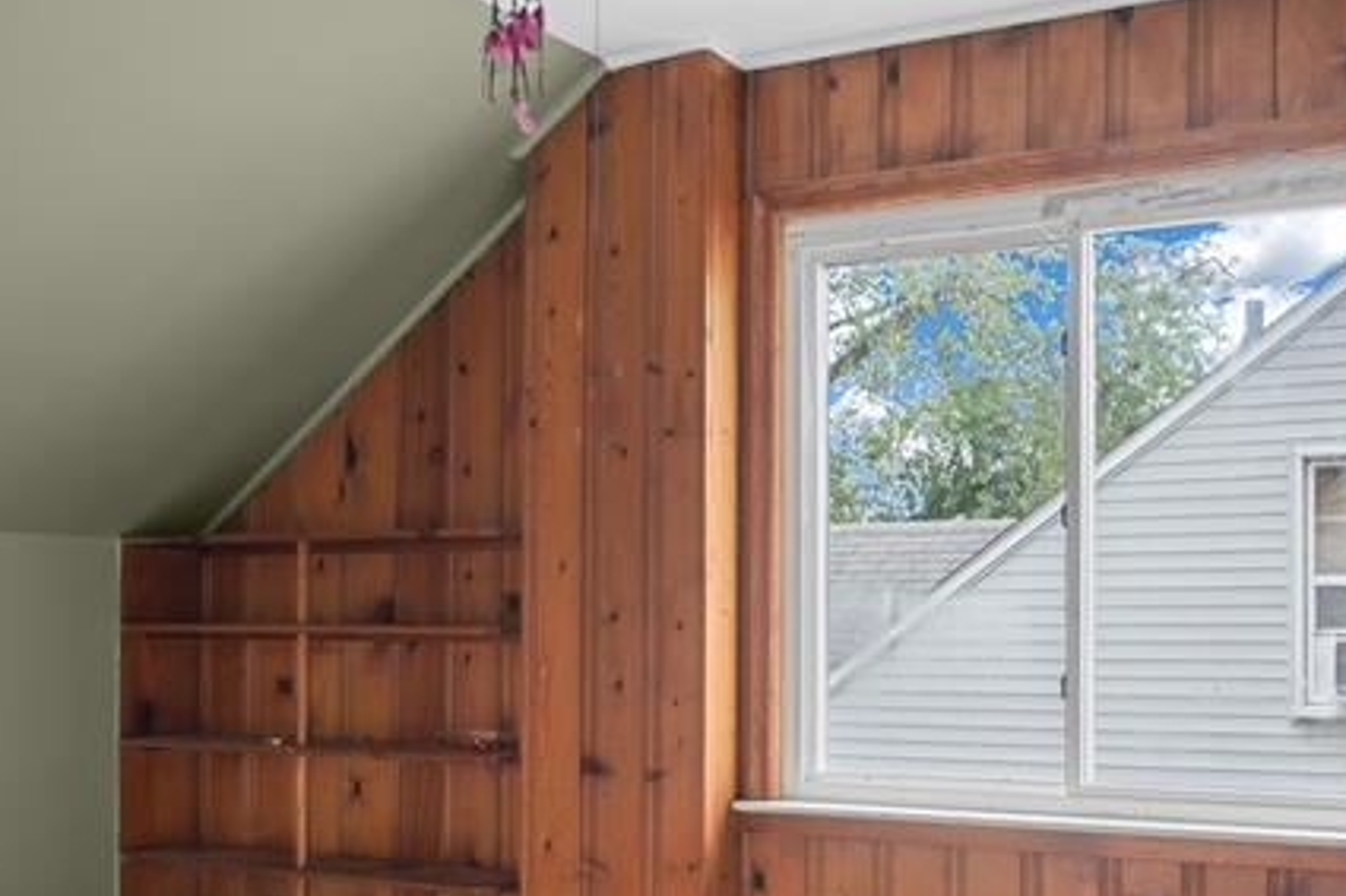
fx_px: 1532
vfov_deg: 32.2
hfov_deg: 45.5
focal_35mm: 41
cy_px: 622
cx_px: 1032
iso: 250
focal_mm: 17
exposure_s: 1/13
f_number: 2.8
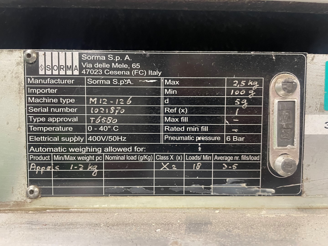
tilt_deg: -1.0
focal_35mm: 26
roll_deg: +0.5
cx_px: 164
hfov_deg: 67.3
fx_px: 246
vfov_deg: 53.1
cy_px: 123
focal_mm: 4.2
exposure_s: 1/50
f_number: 1.6
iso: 400
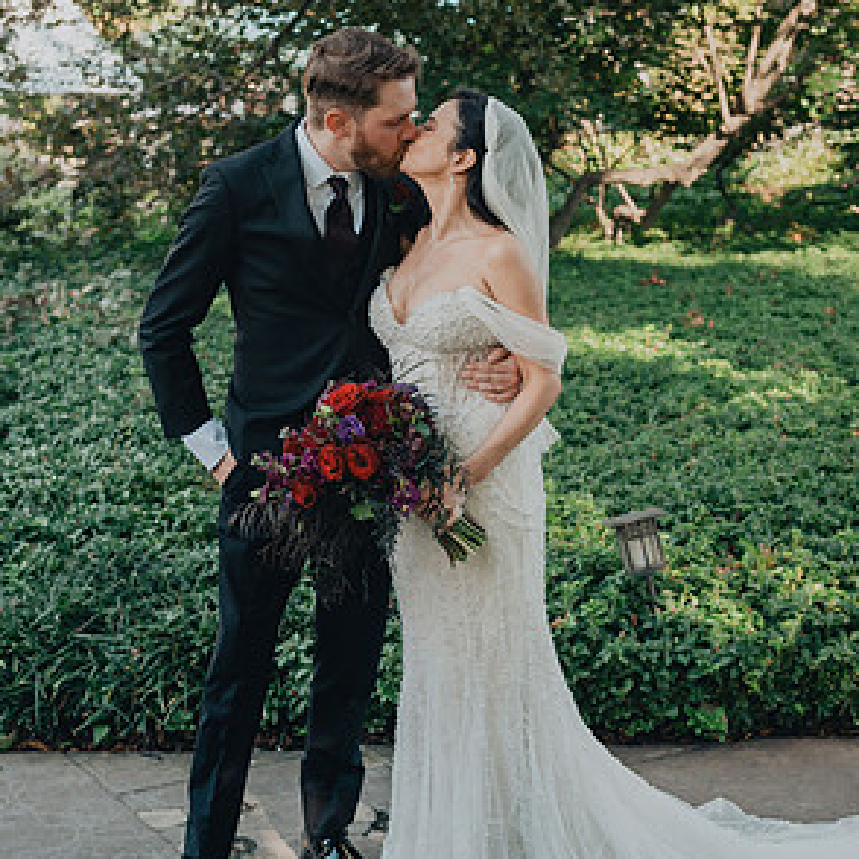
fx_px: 1825
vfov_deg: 26.4
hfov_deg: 26.5
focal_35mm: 65
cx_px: 432
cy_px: 313
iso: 400
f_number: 4
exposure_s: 1/320
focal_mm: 50
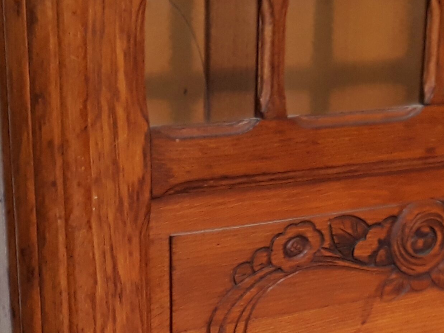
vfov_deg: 15.9
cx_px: 270
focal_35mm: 90
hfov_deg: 21.7
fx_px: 1155
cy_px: 376
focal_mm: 3.71
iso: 160
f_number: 1.7
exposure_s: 1/50
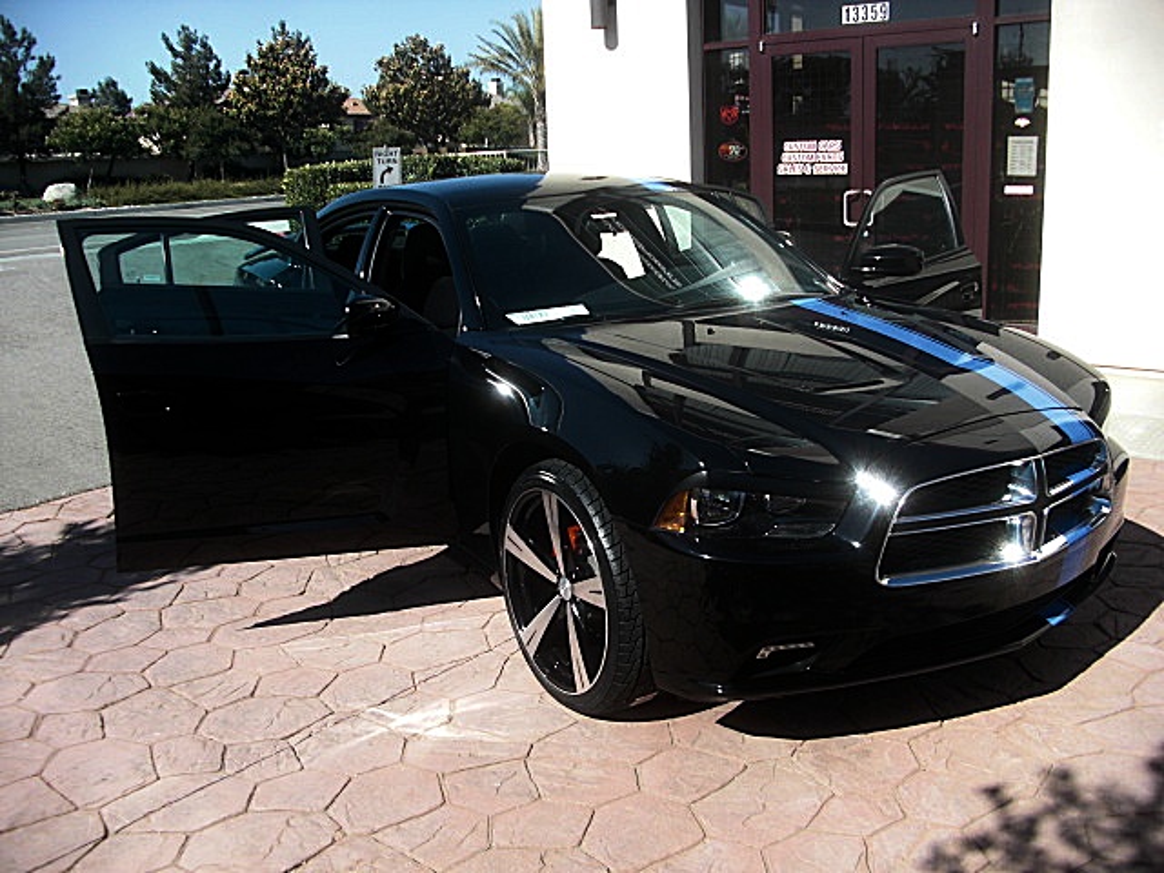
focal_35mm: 36
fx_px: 1211
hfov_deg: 51.4
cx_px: 582
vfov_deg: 39.7
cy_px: 436
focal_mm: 6.3
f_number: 2.8
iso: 50
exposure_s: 1/500
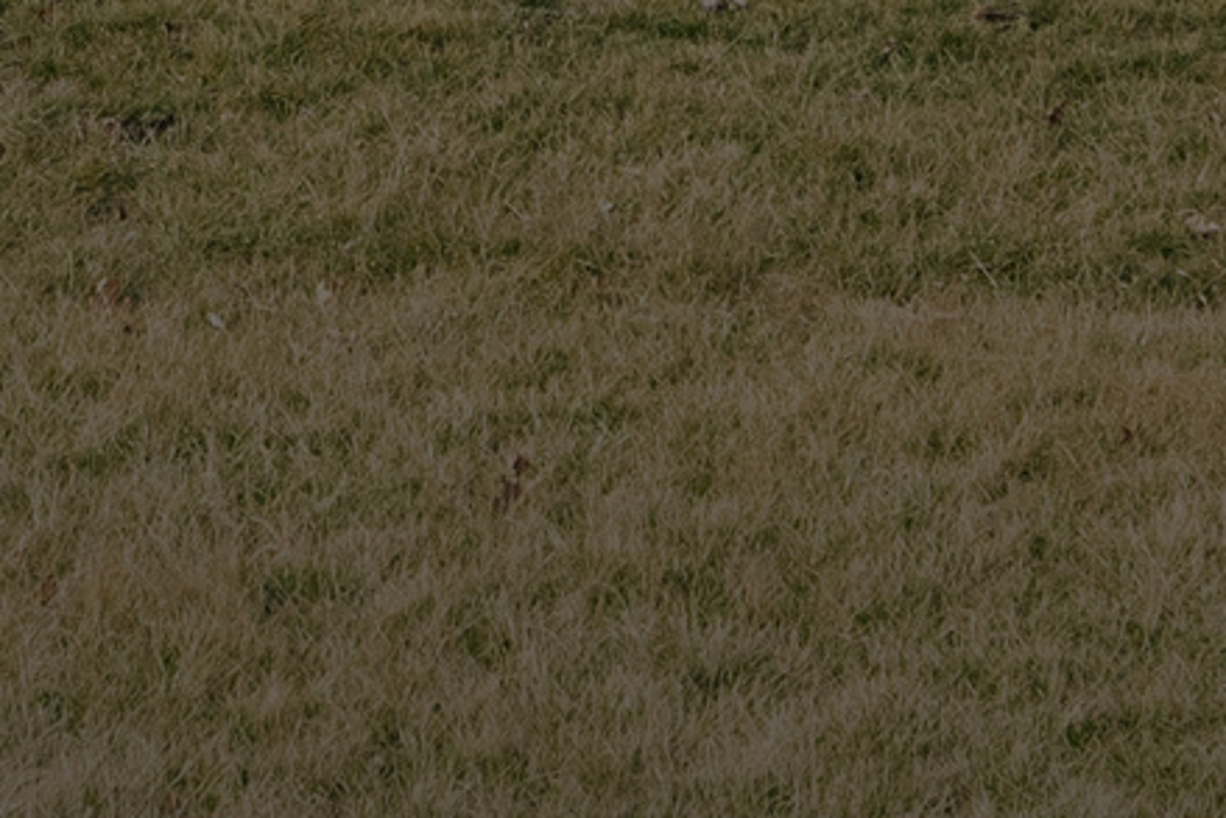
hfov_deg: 9.8
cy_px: -986
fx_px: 7154
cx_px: 835
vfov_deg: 6.3
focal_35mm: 210
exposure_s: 1/1000
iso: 400
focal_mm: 30
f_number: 4
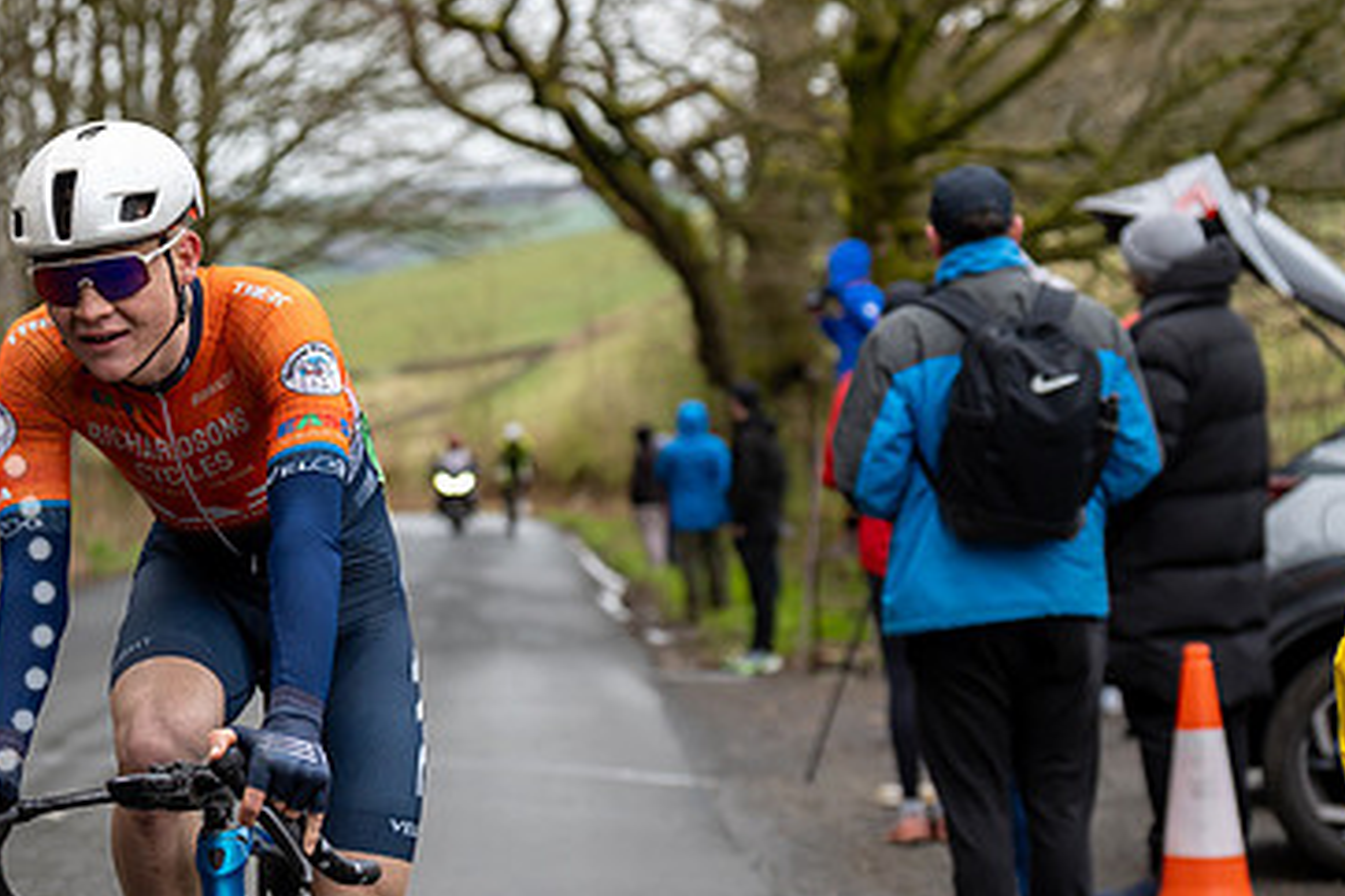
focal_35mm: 112
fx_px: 4184
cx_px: 282
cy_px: 409
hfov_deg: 18.1
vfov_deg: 12.2
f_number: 3.5
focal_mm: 70
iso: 500
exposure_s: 1/1000
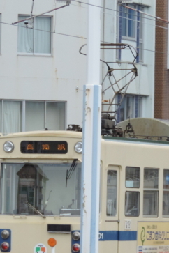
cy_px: 172
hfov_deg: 3.9
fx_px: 2500
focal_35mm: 355
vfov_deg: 5.8
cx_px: 76
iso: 220
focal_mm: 27.6
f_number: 4.4
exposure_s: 1/125
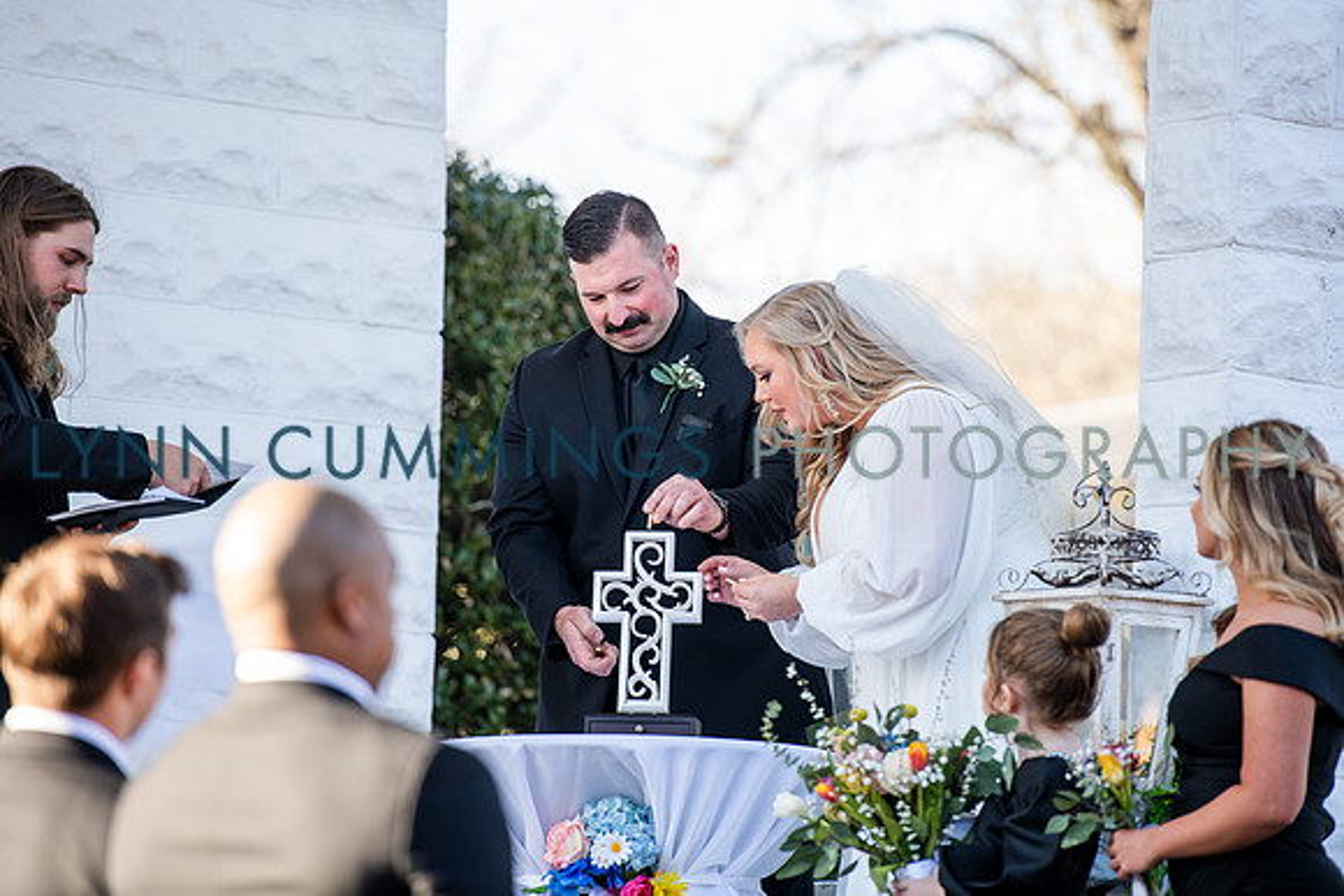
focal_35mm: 200
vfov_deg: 6.9
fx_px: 7468
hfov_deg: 10.3
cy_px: 448
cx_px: 672
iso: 200
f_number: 3.5
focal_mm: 200
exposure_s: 1/250
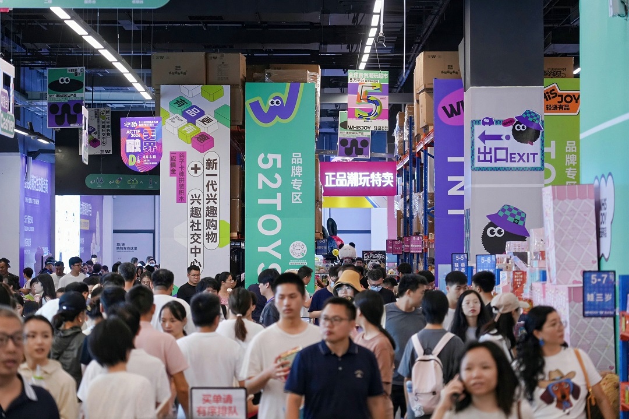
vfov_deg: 13.4
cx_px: 314
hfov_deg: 20.0
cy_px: 210
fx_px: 1781
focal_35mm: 102
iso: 2000
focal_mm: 102
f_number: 4
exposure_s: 1/250
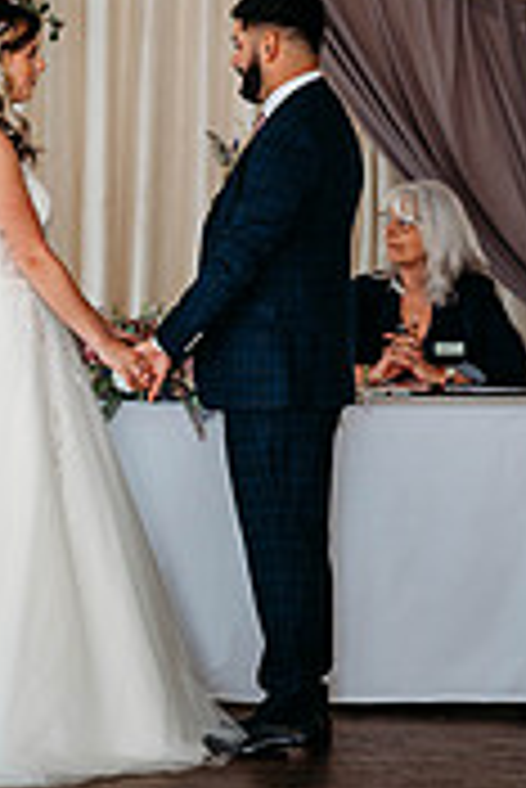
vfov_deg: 9.4
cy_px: 194
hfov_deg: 6.3
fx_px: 4768
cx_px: 38
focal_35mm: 218
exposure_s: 1/200
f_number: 2
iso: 200
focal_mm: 85
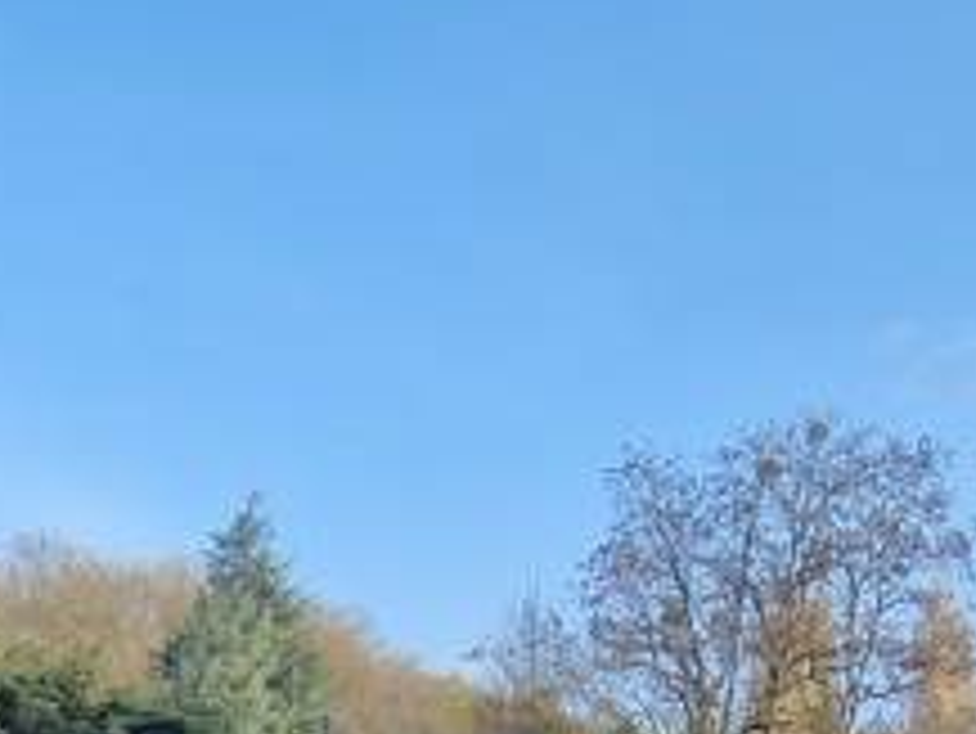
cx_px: 328
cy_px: 1301
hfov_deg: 39.2
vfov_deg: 21.1
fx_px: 1354
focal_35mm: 48
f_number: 2.2
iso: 50
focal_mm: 2.2
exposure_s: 1/610
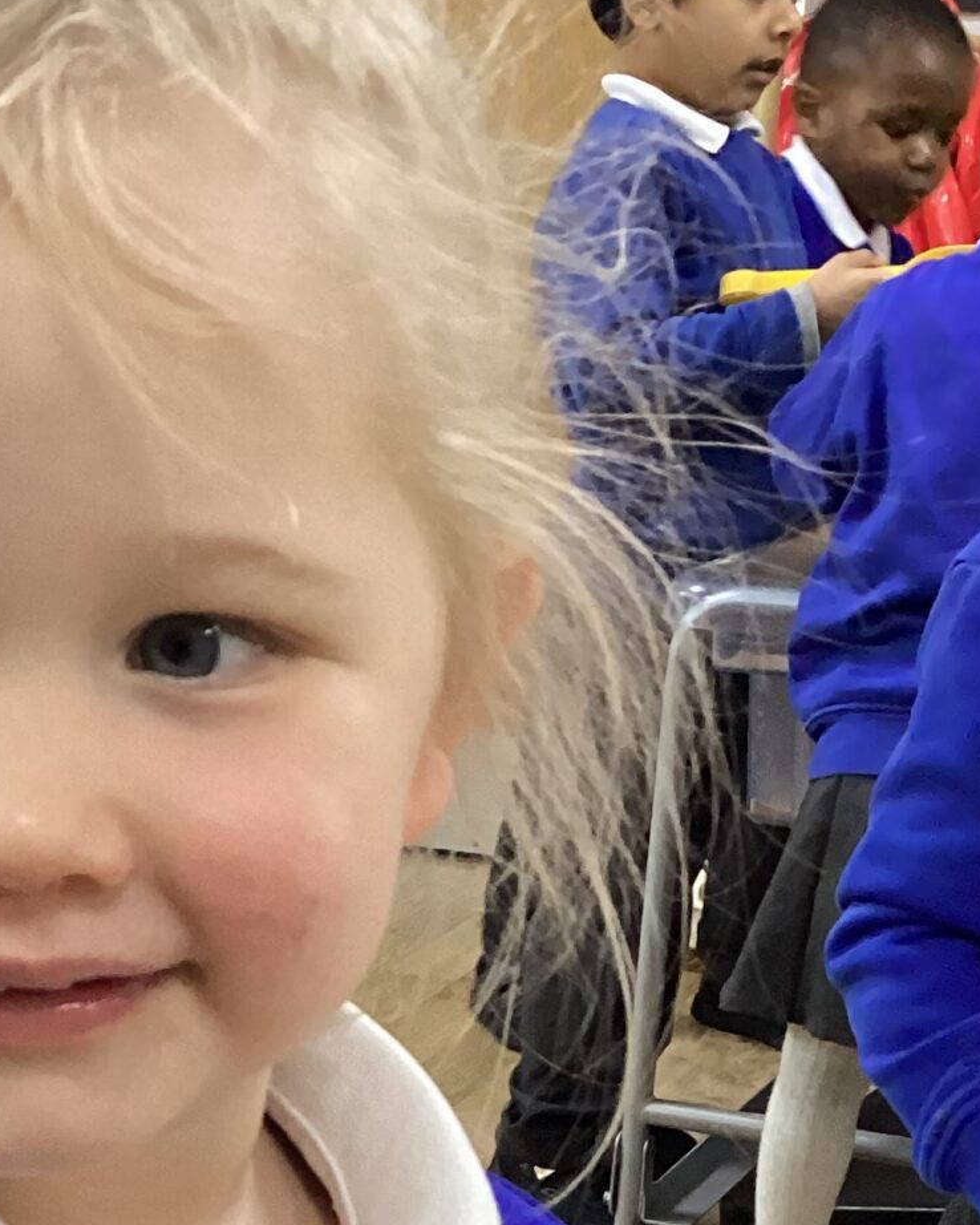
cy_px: 1438
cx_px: 70
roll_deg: +0.3
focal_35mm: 84
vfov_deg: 21.3
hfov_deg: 18.0
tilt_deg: -25.5
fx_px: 3044
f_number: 2.4
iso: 200
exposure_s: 1/50
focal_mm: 3.3
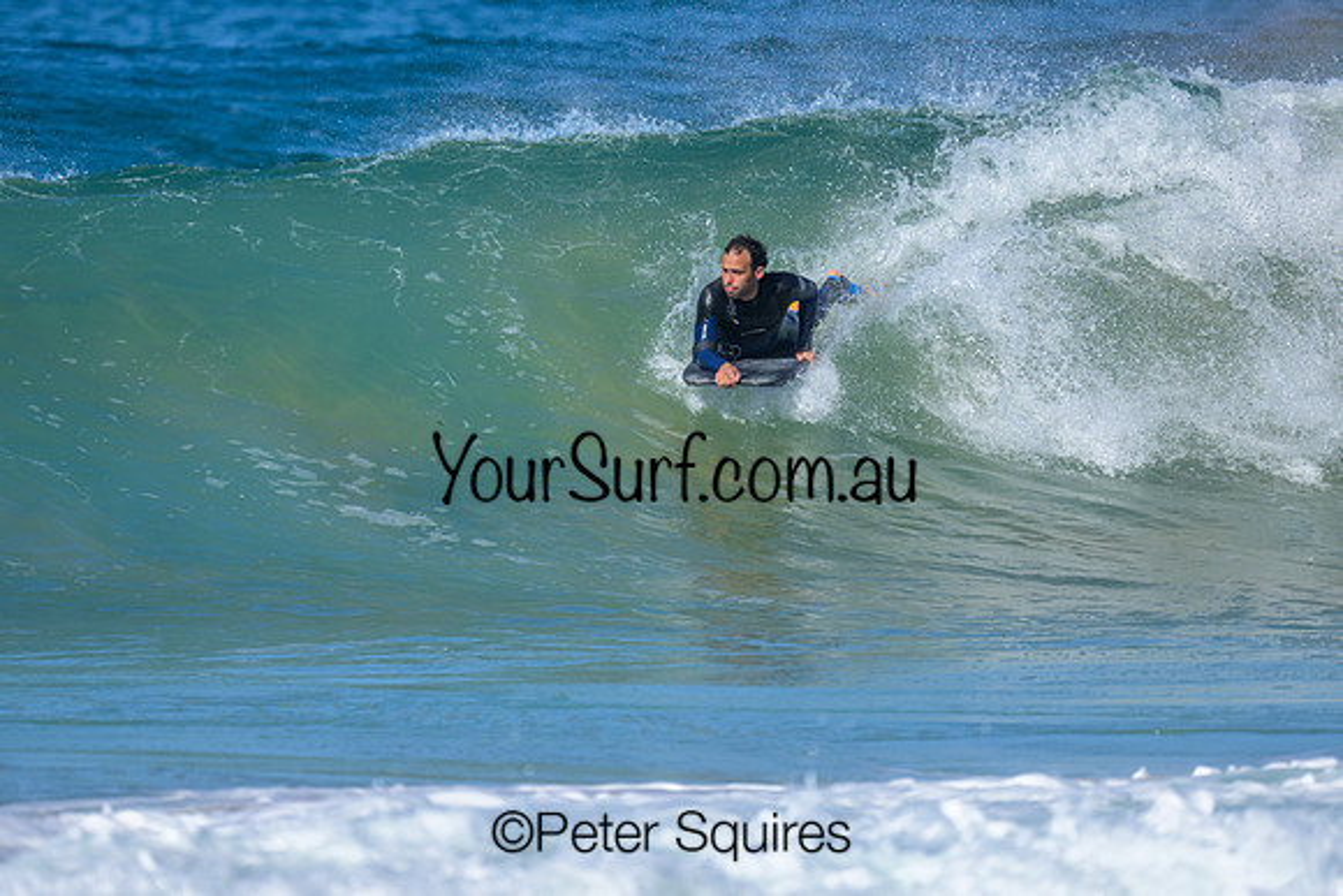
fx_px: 33156
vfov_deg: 1.5
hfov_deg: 2.3
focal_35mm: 889
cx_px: 613
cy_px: 446
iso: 320
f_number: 6.3
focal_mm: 800
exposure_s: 1/2000
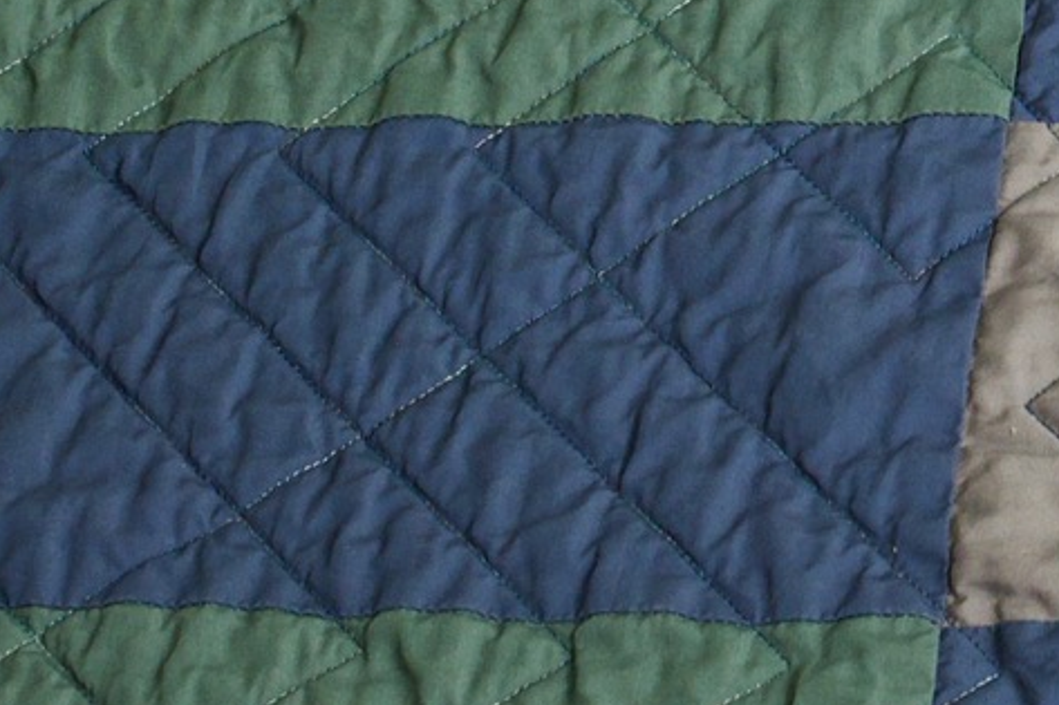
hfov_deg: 9.9
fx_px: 5806
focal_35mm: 197
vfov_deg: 6.8
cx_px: 1914
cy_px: -553
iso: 400
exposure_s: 1/30
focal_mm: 27
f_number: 8
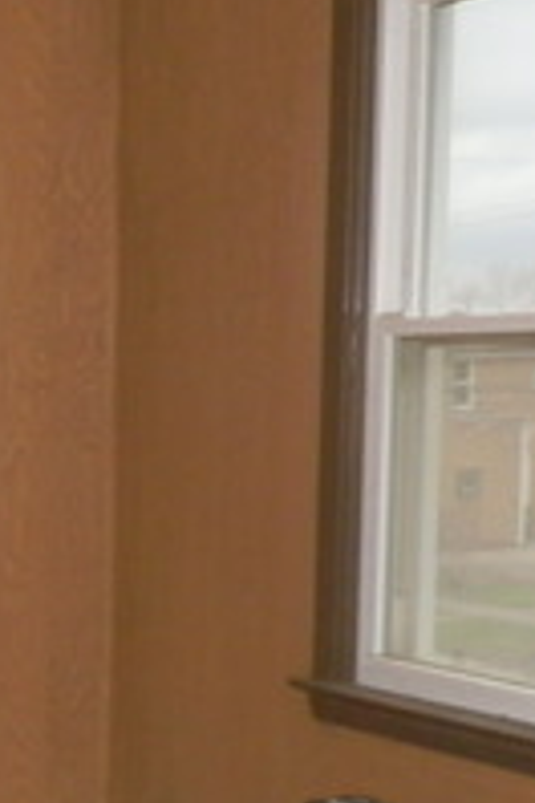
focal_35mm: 94
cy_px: 616
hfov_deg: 13.3
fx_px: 2095
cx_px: -377
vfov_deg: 21.5
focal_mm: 5
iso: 200
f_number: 3.3
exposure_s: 1/30
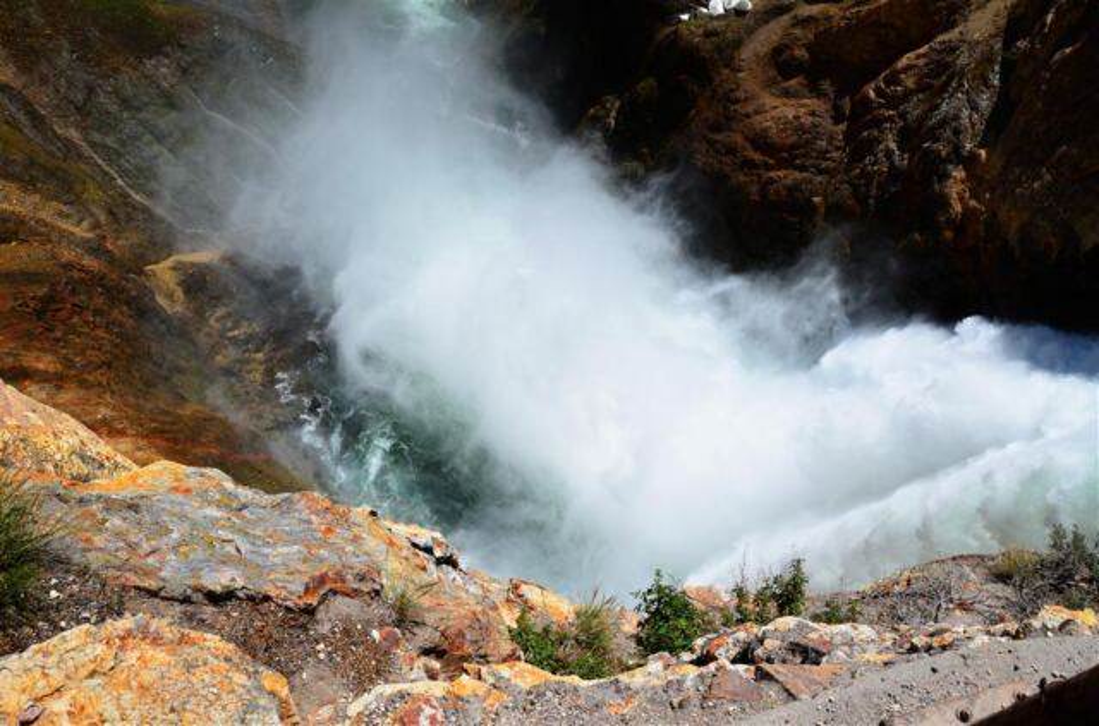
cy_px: 363
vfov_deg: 47.7
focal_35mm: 27
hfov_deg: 67.5
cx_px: 550
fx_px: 822
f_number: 13
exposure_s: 1/200
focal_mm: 18
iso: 100
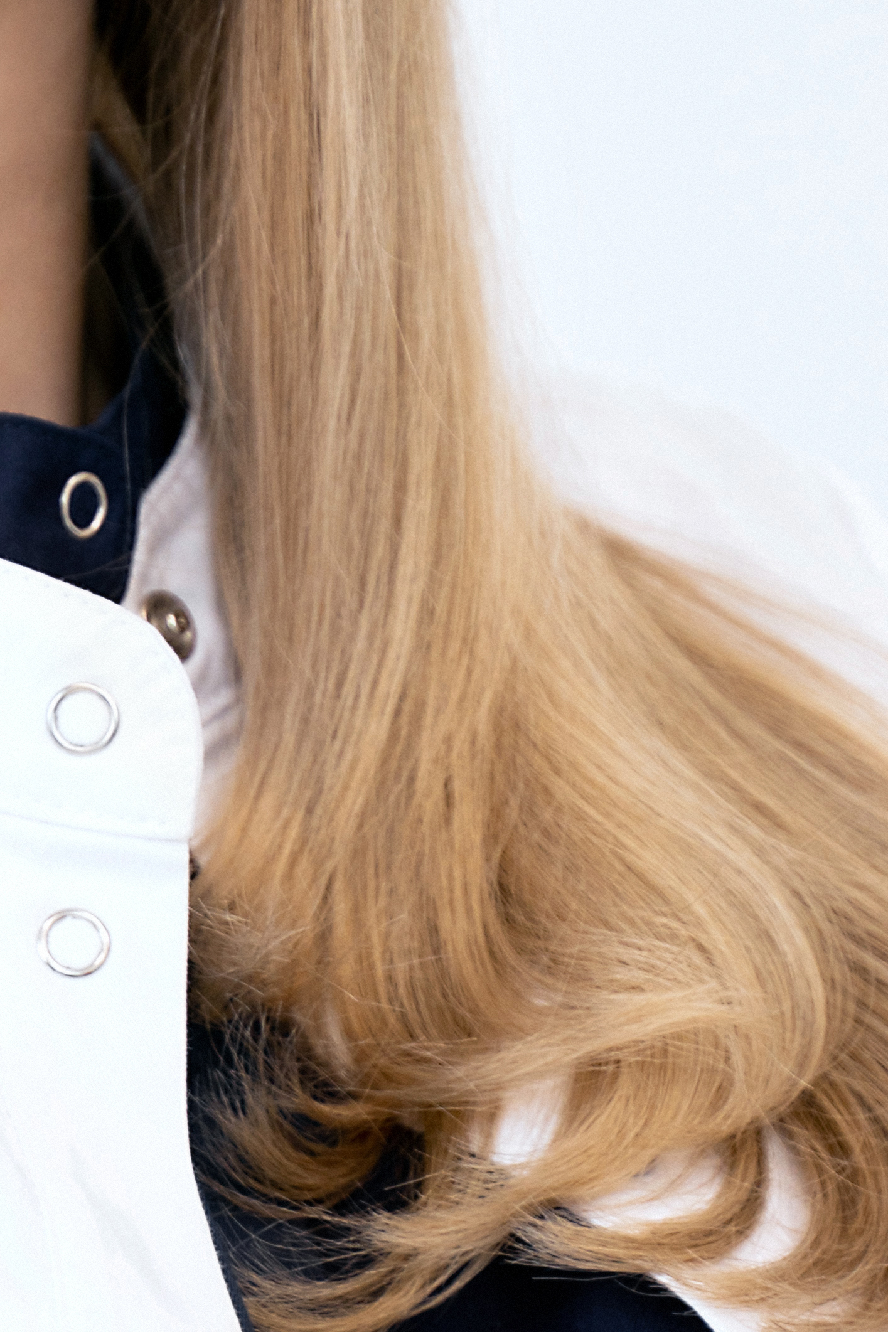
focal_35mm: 212
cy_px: 180
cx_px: -225
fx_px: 7845
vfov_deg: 9.7
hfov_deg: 6.4
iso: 320
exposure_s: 1/125
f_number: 3.2
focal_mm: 75
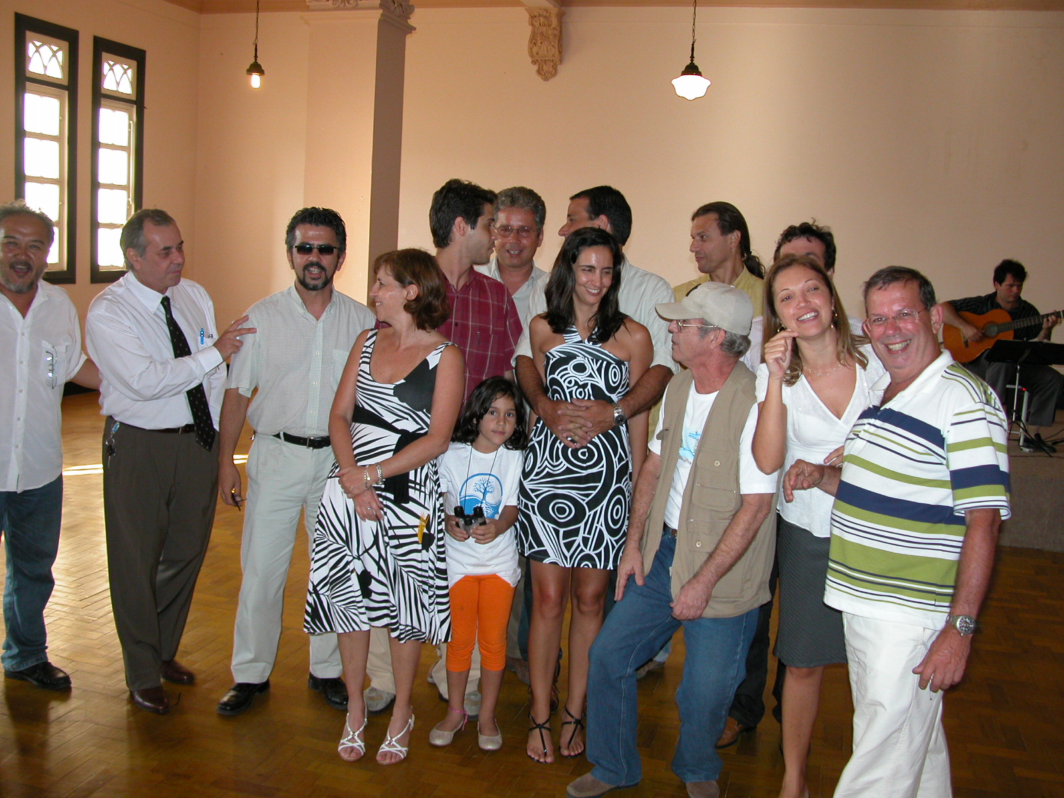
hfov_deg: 52.6
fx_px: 1076
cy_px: 399
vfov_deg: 40.7
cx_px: 532
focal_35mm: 35
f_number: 2.8
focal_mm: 8.9
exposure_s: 1/60
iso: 200
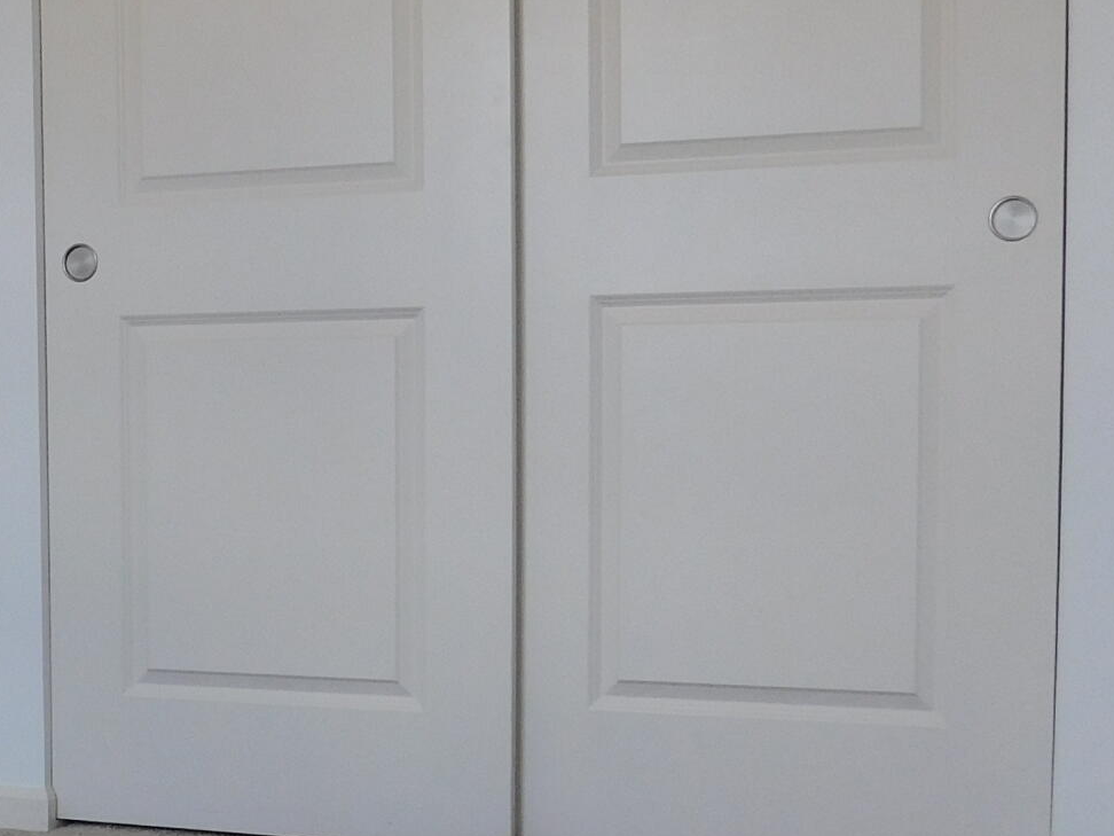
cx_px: -123
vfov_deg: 20.7
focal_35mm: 71
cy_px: 544
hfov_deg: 25.4
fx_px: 2285
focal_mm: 4
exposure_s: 1/60
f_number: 3
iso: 125
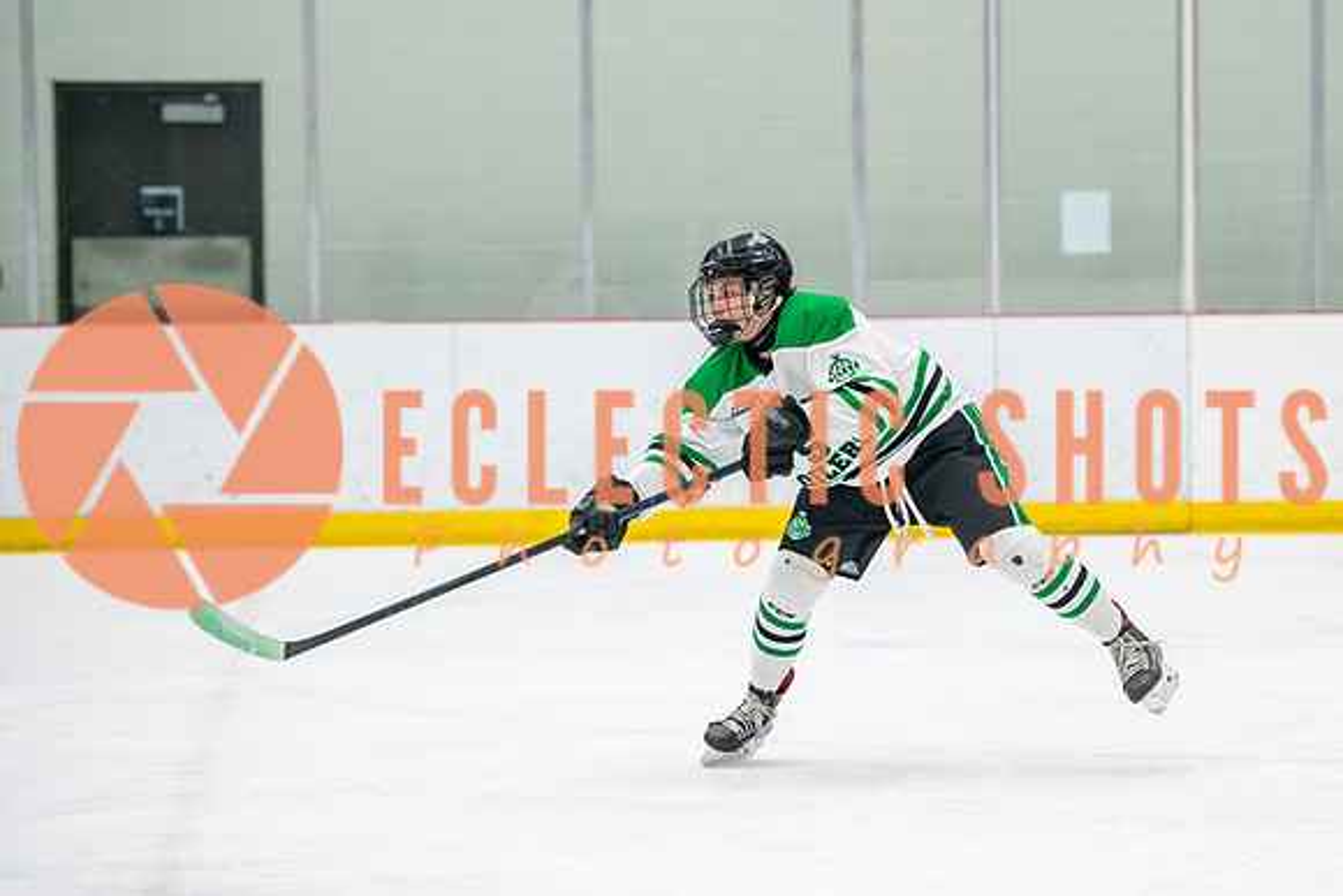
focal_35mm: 155
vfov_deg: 8.8
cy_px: 448
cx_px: 855
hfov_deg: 13.2
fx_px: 5794
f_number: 2.8
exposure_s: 1/800
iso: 4000
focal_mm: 122
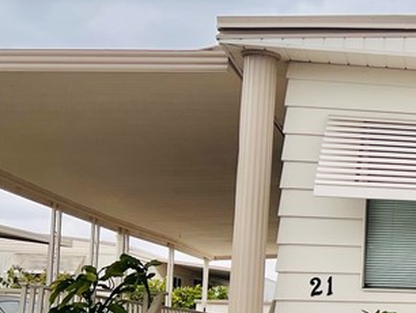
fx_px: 1046
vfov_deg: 16.9
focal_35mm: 87
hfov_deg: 18.7
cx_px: 692
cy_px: 245
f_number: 1.5
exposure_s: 1/3571
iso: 50
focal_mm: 5.7
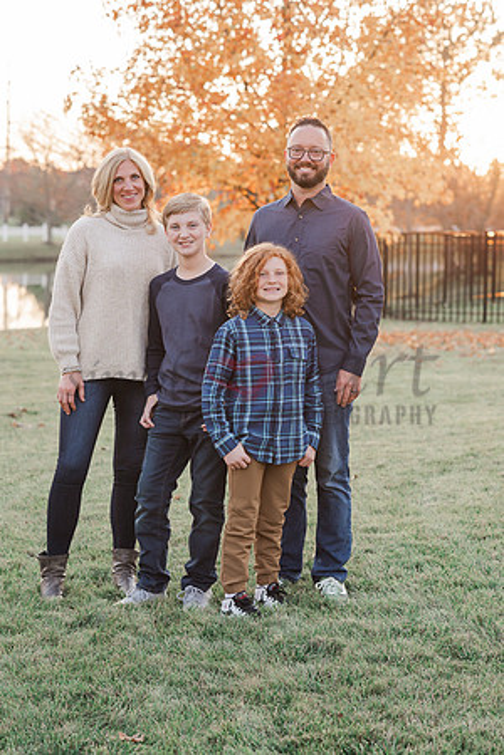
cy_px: 378
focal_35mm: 85
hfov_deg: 16.1
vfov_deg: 23.9
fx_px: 1785
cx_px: 252
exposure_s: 1/200
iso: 400
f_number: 4
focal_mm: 85
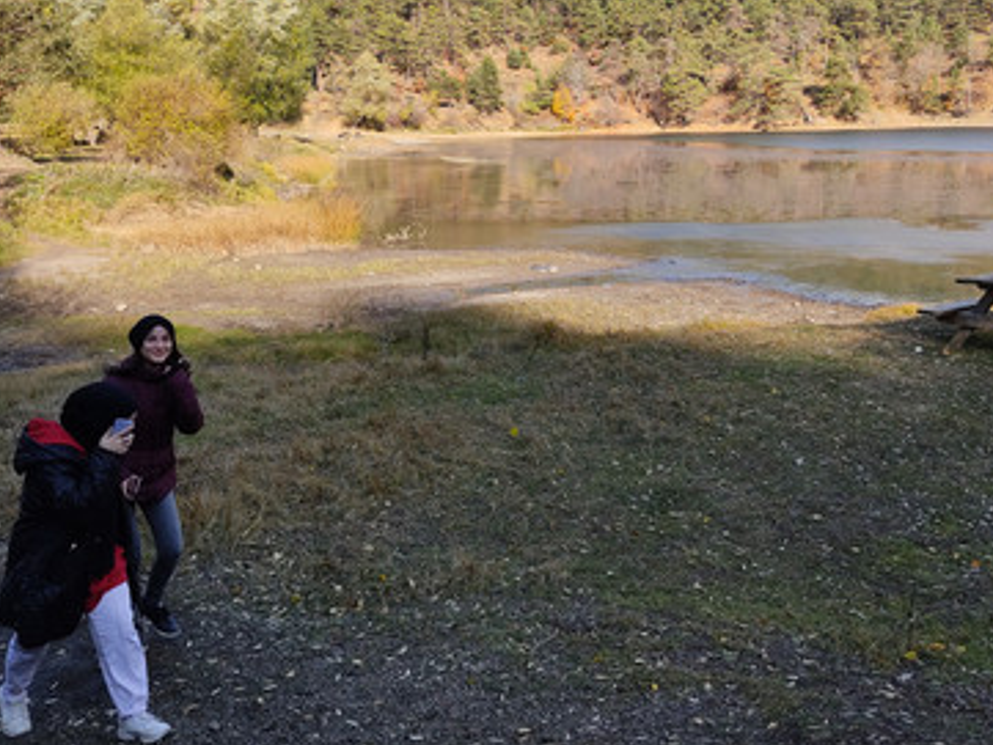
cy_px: 276
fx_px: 1033
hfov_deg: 51.3
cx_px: 490
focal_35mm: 36
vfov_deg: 39.4
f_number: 1.79
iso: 100
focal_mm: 4.74
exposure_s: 1/486
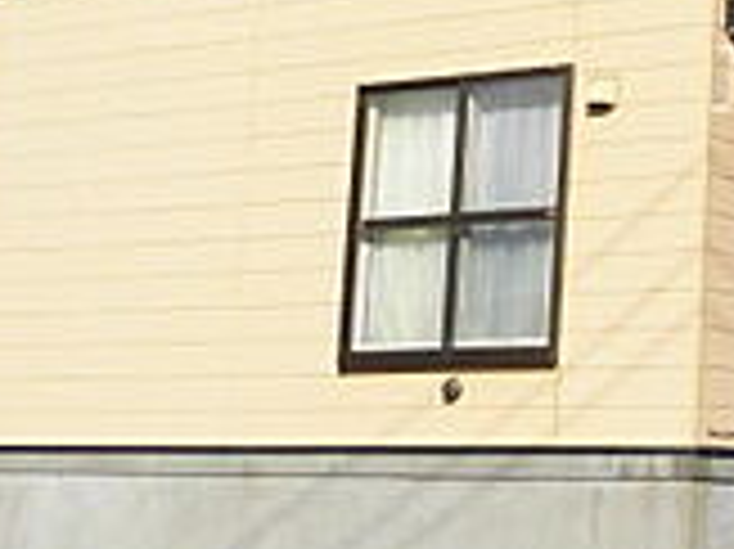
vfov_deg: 14.6
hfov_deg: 18.3
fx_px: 2119
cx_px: 955
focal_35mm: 100
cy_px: 70
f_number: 8.8
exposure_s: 1/320
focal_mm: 5.81
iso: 100
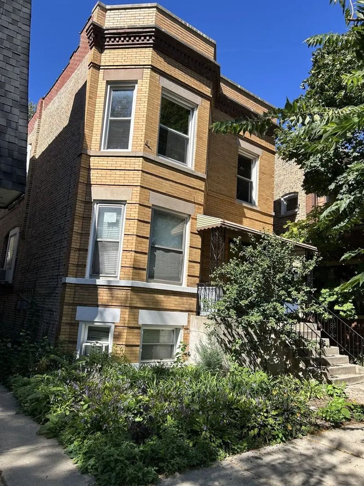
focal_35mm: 26
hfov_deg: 53.1
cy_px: 243
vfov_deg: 67.3
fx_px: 364
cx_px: 182
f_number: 1.5
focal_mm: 5.7
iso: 50
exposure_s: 1/2299
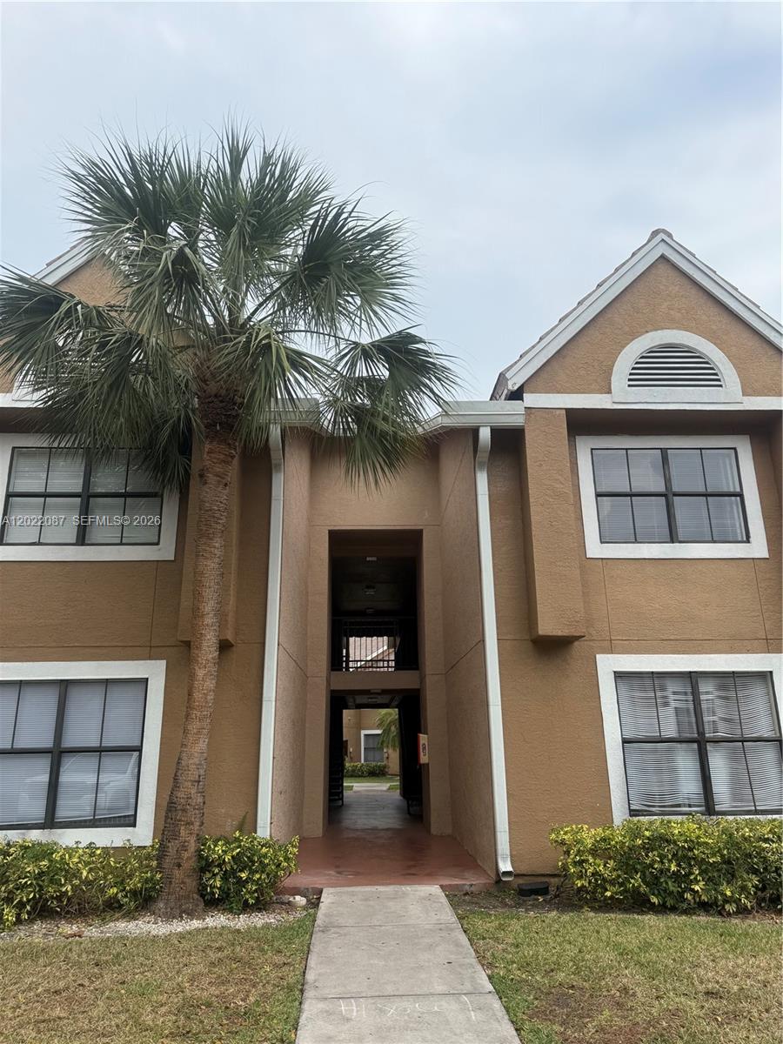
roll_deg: +0.9
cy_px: 522
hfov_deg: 56.8
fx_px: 724
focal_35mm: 24
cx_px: 392
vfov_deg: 71.6
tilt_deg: +16.7
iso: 80
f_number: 1.78
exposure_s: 1/1553
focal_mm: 6.76
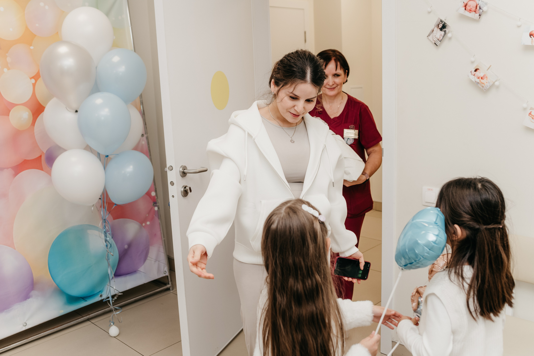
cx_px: 267
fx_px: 519
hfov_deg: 54.4
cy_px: 178
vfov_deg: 37.9
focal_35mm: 35
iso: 500
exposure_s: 1/160
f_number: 4
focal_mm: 35
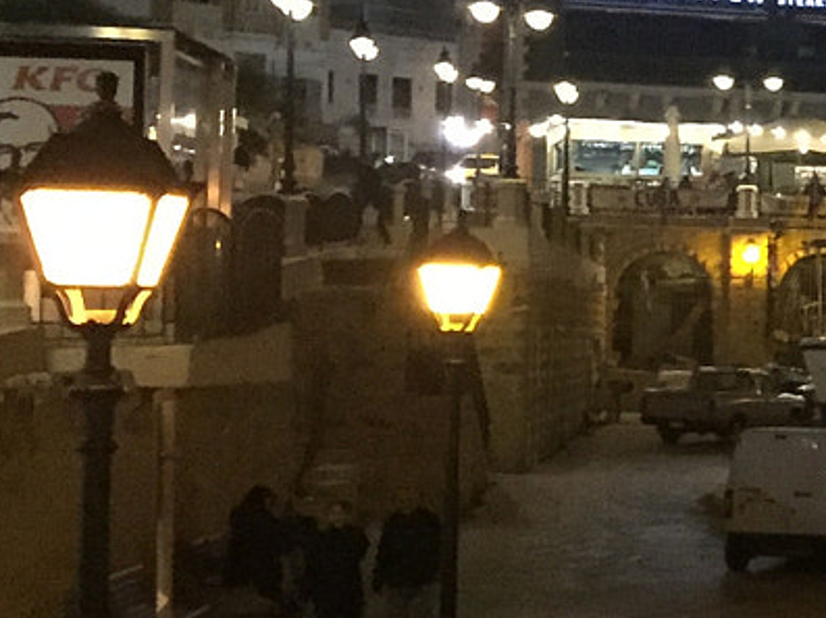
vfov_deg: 12.6
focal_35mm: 117
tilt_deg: +2.2
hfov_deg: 14.9
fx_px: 2789
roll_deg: -0.8
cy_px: 268
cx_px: 1434
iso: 500
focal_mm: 4.15
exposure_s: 1/17
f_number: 2.2
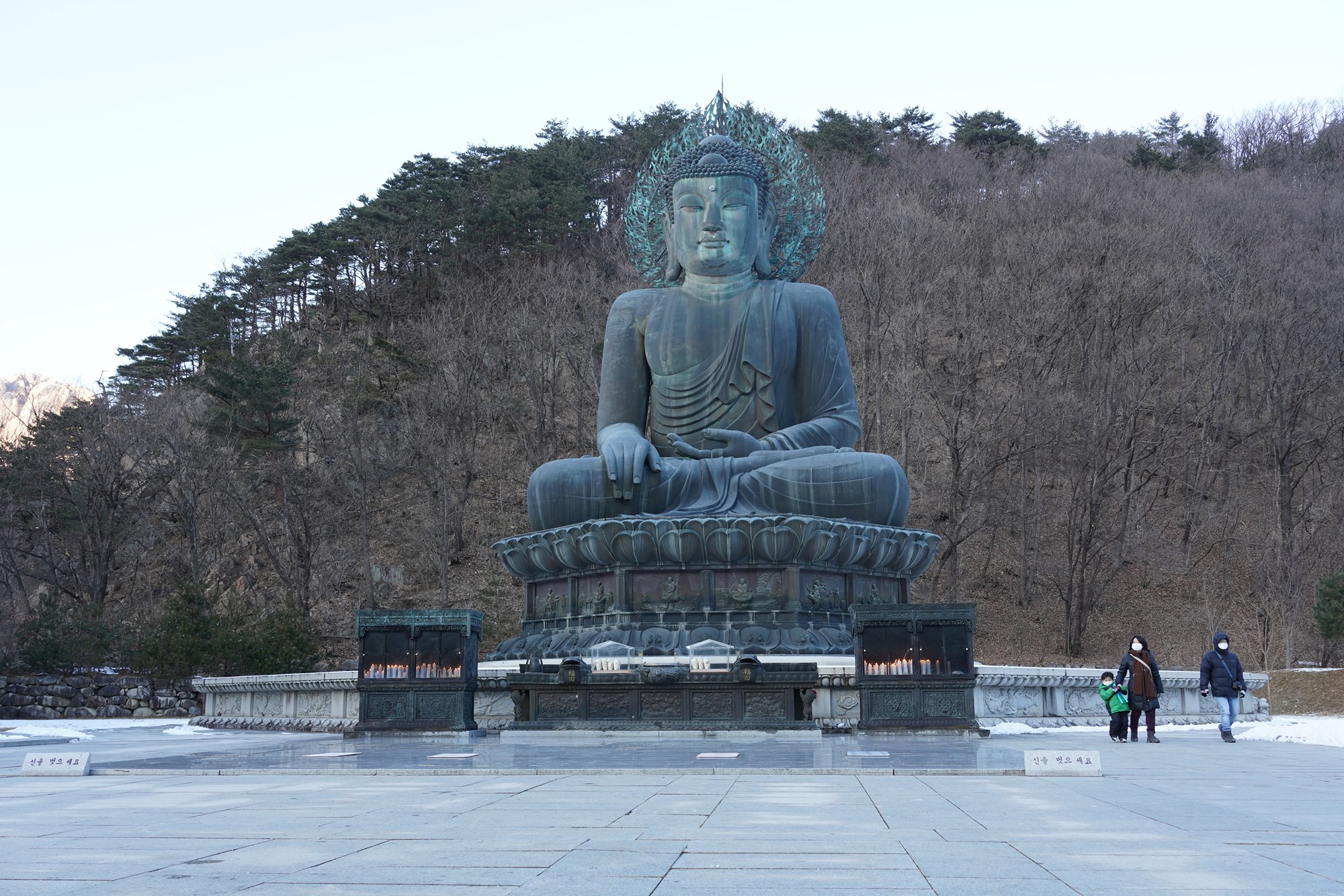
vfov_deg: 38.9
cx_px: 672
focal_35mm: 34
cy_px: 448
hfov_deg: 55.8
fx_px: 1269
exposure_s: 1/100
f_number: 8
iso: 500
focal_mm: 34
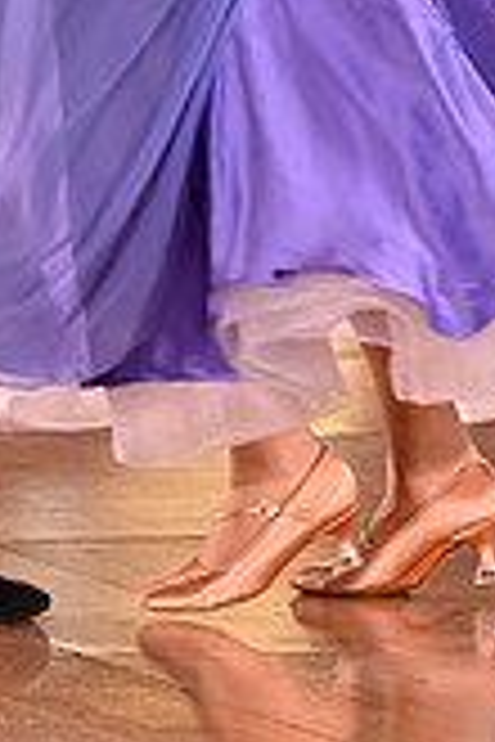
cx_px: 205
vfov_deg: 2.9
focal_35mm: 702
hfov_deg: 2.0
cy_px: -220
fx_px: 14478
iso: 2000
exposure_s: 1/200
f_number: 5
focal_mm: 200
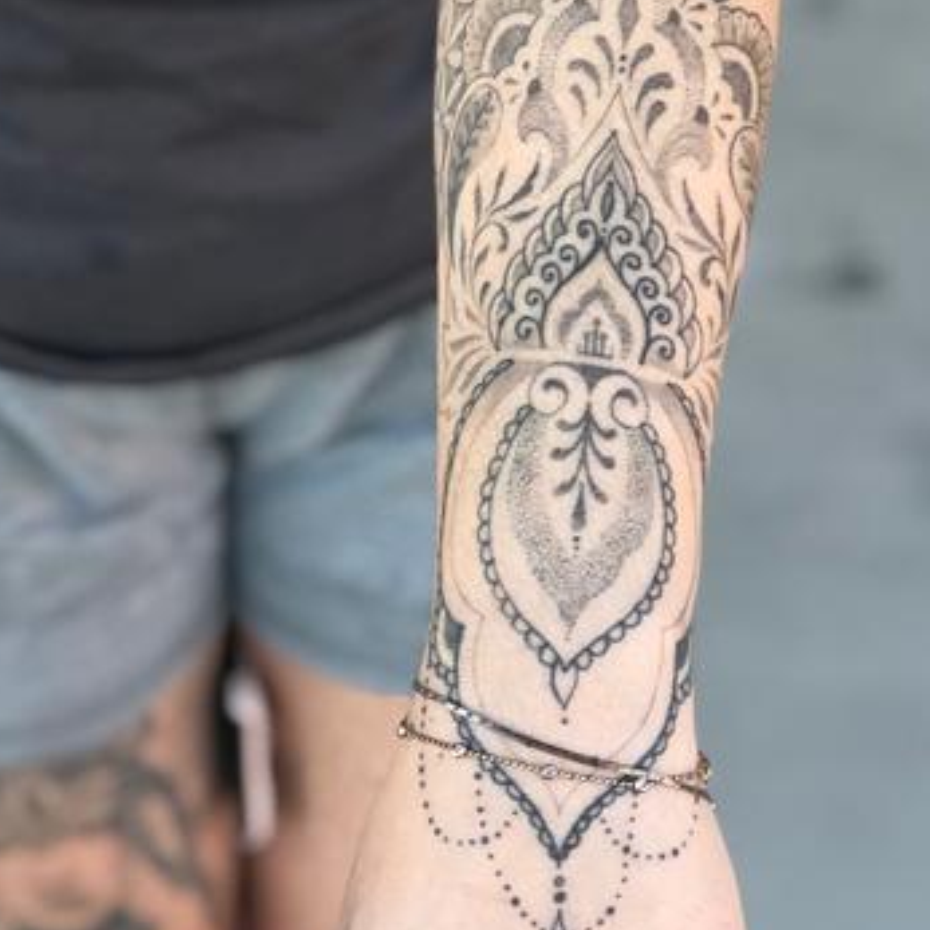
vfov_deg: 15.0
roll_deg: +3.3
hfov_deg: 14.9
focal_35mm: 116
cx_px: 161
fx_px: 3526
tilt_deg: -35.4
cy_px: 322
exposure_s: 1/120
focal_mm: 6.6
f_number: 2.8
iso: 32
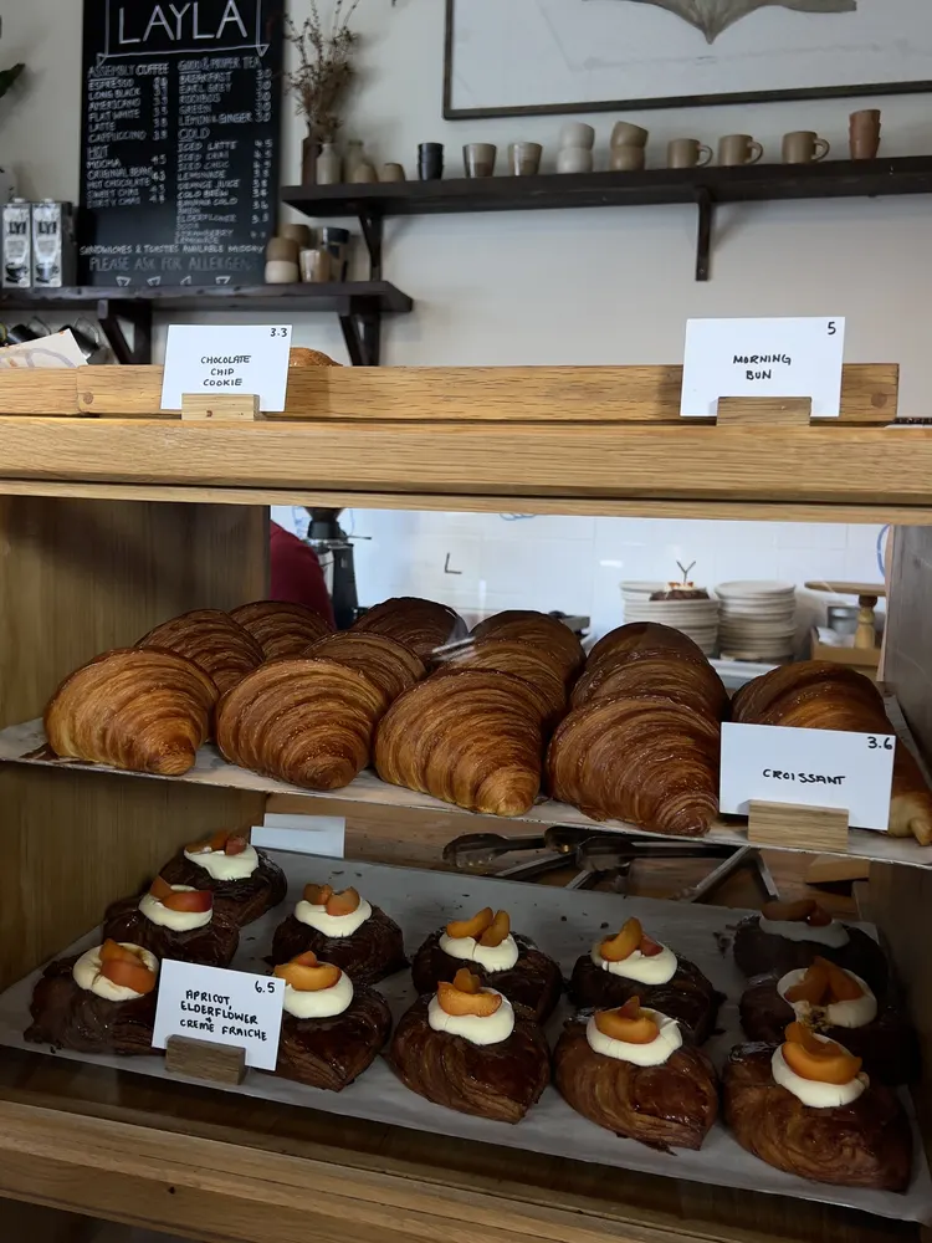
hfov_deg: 53.1
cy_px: 622
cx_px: 466
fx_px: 933
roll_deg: +0.4
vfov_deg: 67.3
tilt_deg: -3.9
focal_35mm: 26
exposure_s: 1/100
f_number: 1.5
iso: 100
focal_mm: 5.7
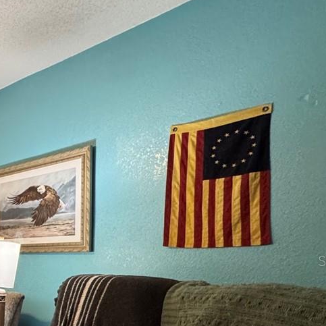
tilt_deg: -0.7
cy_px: 261
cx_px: -158
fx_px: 437
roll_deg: -1.8
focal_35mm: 41
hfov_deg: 28.1
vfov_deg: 39.3
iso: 320
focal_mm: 2.22
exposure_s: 1/60
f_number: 2.2
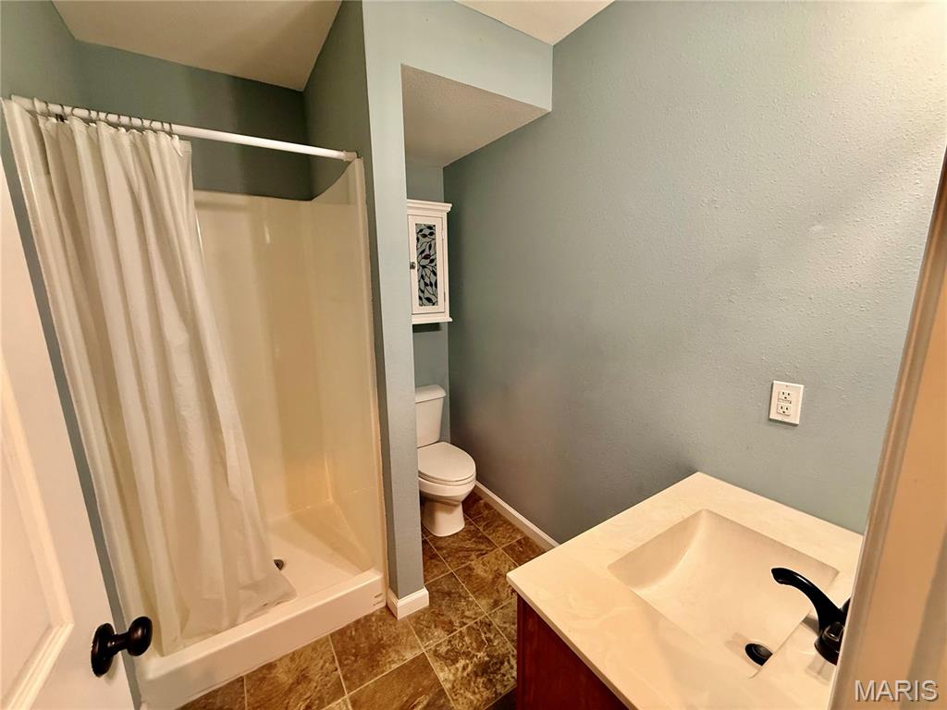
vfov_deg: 85.7
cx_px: 474
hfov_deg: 102.1
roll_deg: +1.6
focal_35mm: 14
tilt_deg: -9.2
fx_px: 383
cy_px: 355
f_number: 2.2
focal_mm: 2.22
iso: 400
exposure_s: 1/60
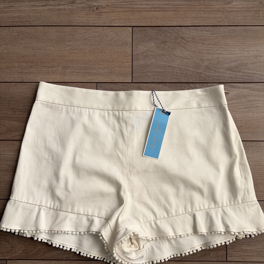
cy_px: 170
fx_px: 267
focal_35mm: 31
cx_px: 133
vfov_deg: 51.8
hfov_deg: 52.5
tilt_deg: -86.1
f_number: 1.6
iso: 100
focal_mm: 5.96
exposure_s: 1/122
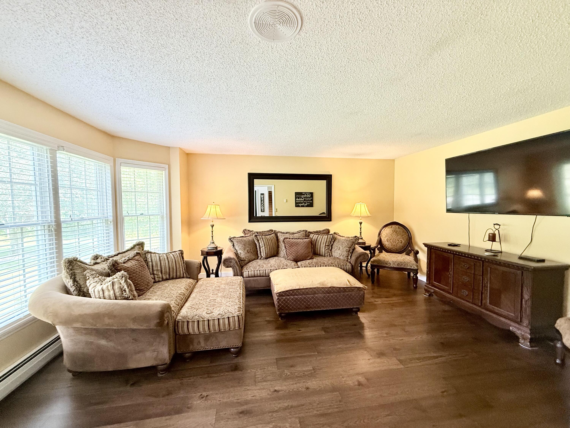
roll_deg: +0.6
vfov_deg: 85.7
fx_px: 231
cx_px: 285
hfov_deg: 102.1
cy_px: 214
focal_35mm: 14
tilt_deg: -0.7
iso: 250
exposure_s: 1/60
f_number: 2.2
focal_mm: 2.22
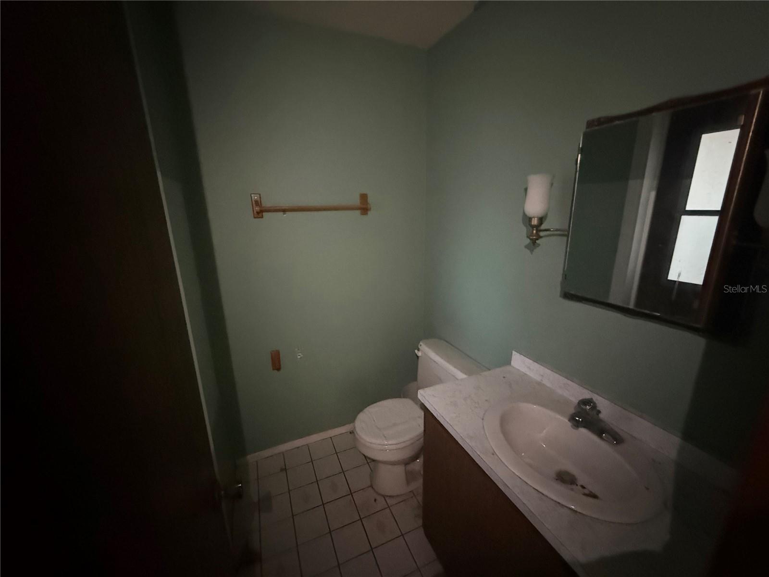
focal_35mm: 14
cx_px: 384
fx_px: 311
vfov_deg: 85.7
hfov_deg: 102.1
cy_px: 288
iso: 2000
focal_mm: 2.22
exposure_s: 1/30
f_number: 2.2
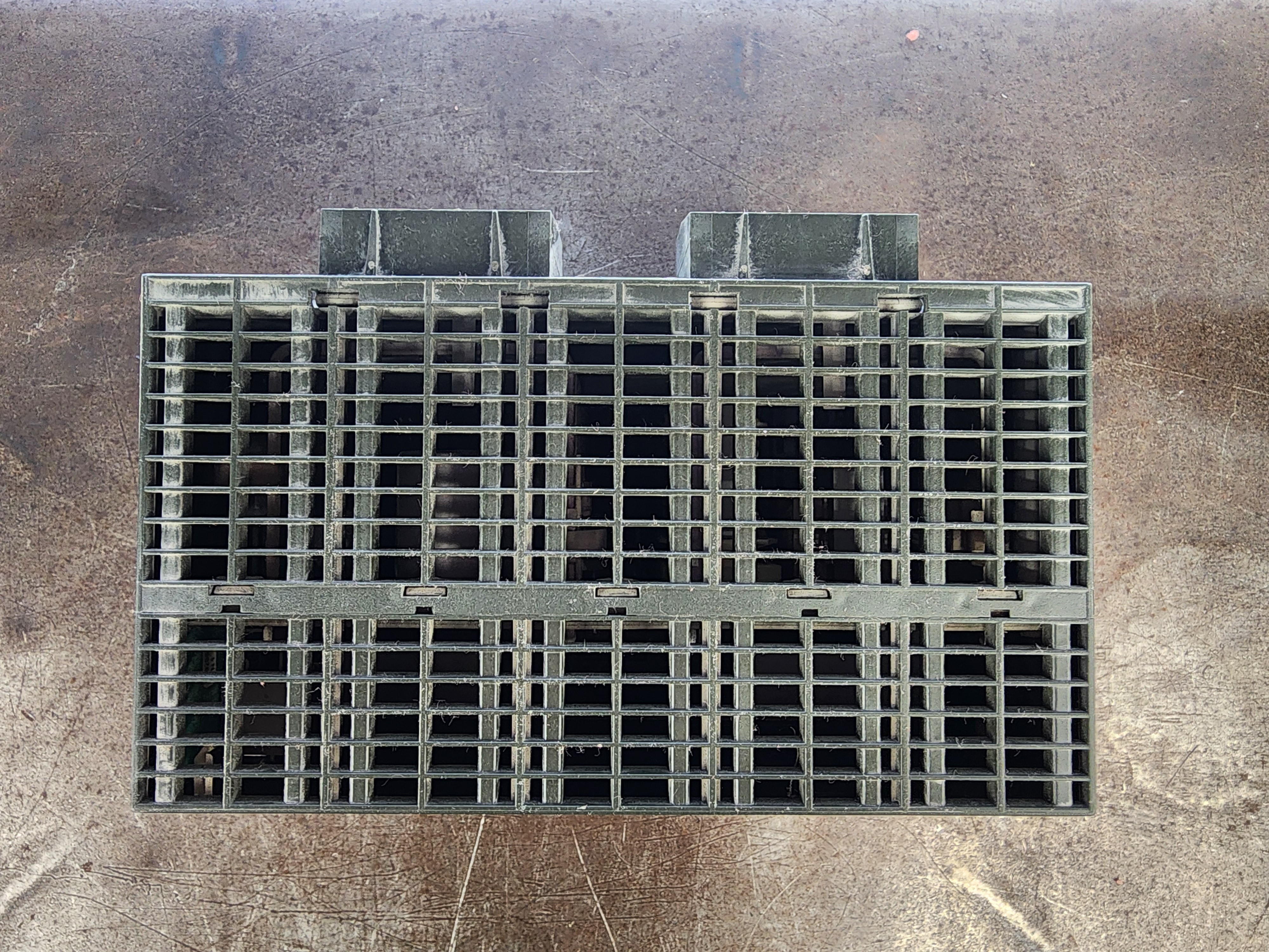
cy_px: 476
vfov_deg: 89.9
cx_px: 634
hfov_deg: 106.2
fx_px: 477
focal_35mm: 13
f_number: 2.2
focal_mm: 2.2
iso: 160
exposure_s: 1/60
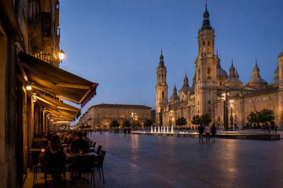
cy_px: 94
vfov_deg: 33.4
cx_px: 142
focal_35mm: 40
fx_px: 314
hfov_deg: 48.5
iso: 320
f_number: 11
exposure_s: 1/80
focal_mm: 40
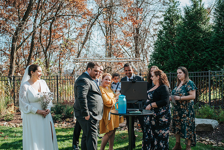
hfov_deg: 54.4
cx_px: 112
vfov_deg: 37.9
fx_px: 218
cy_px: 75
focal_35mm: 35
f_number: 3.5
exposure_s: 1/1250
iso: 320
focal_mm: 35
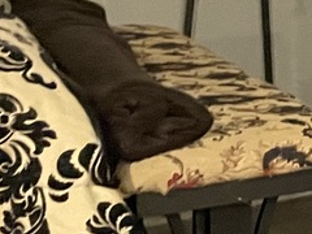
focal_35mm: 156
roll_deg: -2.5
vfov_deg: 9.4
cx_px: 924
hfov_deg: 9.8
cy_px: -31
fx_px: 1406
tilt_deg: -8.0
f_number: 1.6
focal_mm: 4.2
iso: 800
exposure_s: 1/30
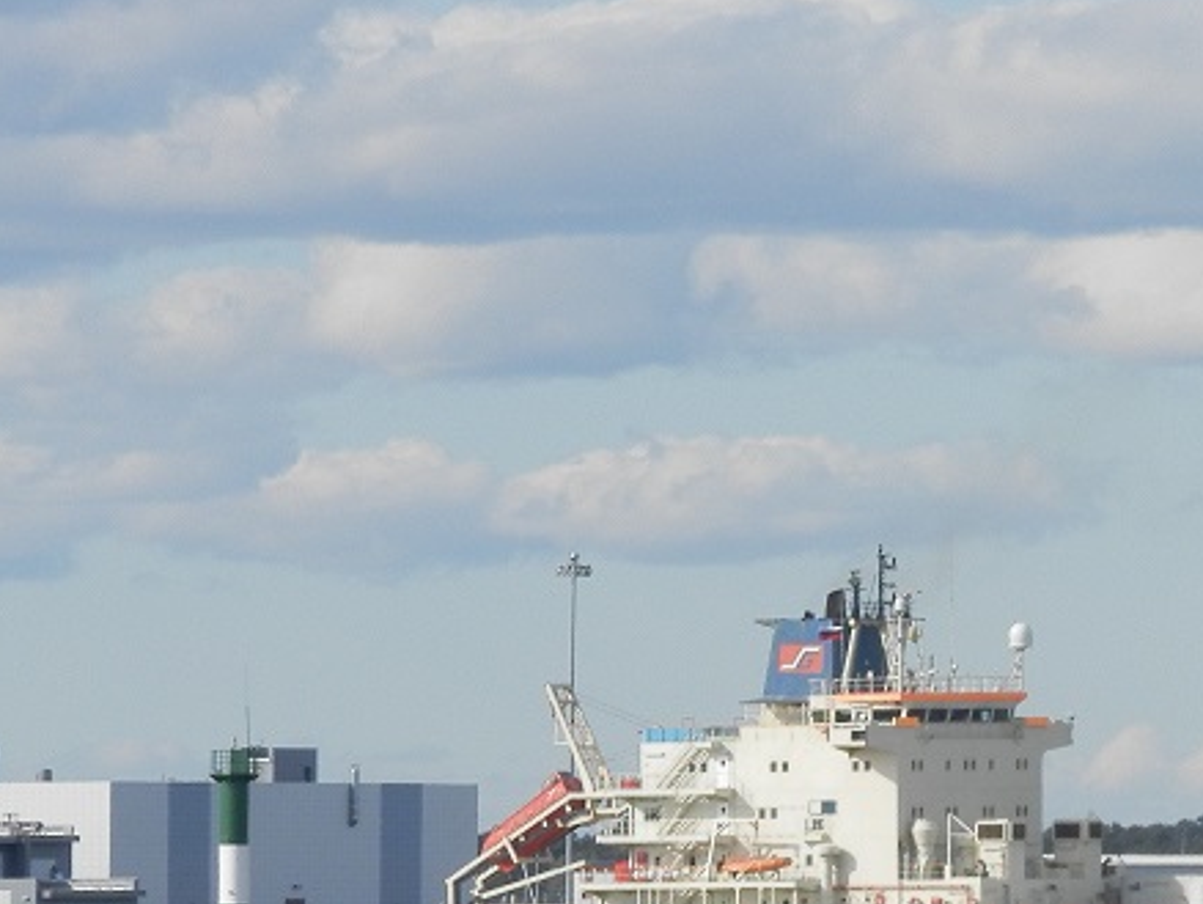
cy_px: 1124
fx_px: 20481
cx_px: 1486
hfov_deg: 3.4
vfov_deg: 2.5
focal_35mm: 589
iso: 80
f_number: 5.4
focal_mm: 40
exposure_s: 1/400
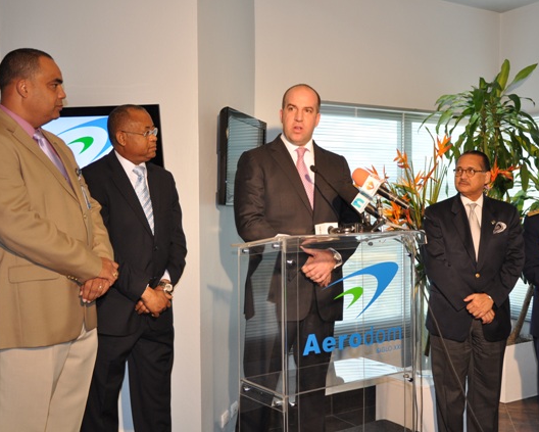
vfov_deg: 35.3
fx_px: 679
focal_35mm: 43
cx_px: 289
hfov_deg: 43.2
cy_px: 216
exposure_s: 1/80
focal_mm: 25
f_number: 4.5
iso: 500
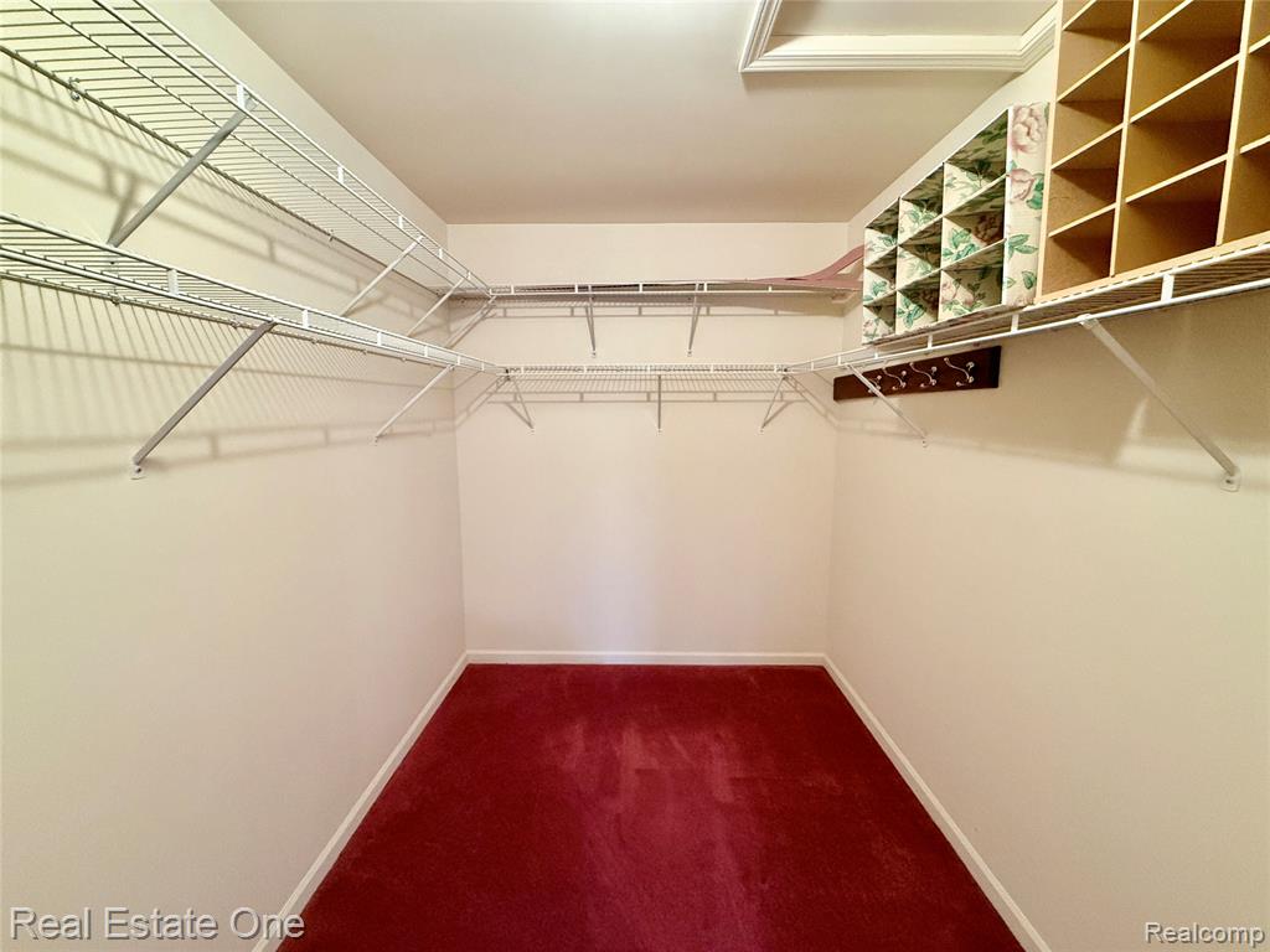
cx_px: 635
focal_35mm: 14
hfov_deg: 102.1
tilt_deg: -7.6
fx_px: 514
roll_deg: -0.1
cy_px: 476
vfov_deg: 85.7
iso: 500
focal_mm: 2.22
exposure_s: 1/60
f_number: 2.2
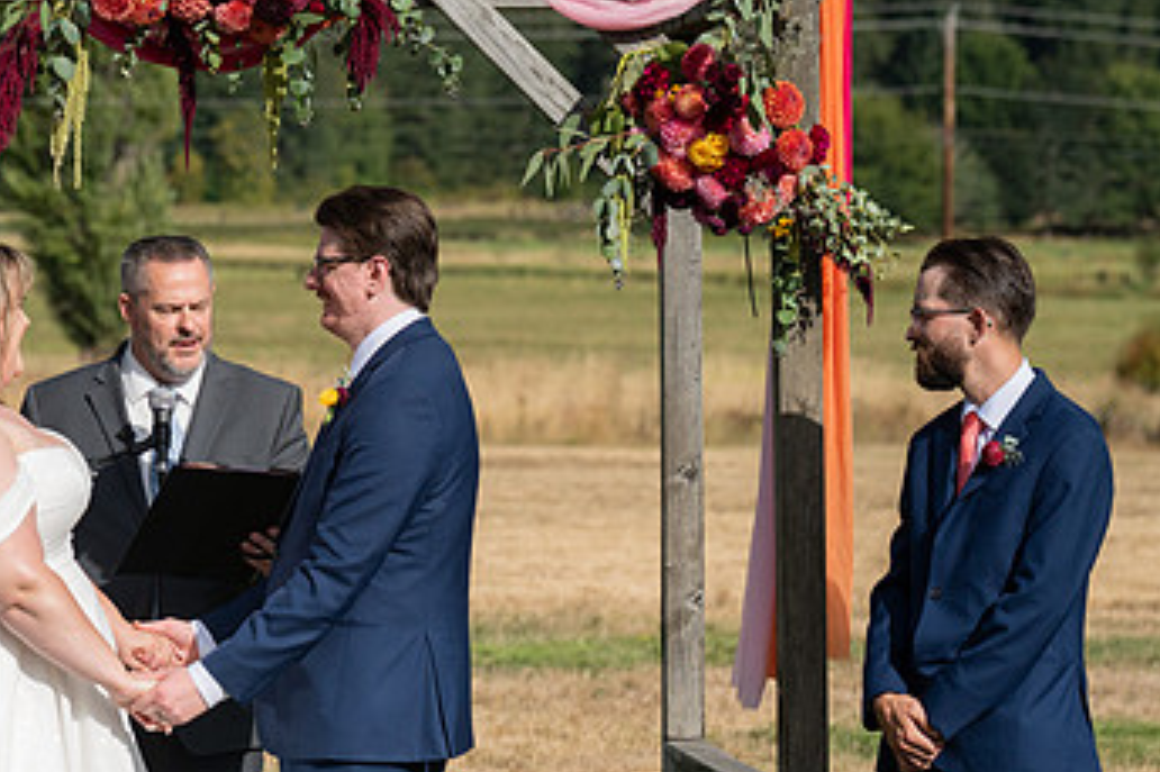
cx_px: 287
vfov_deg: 8.5
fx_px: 5217
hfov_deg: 12.6
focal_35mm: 162
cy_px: 565
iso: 400
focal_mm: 96
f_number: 4.5
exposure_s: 1/8000
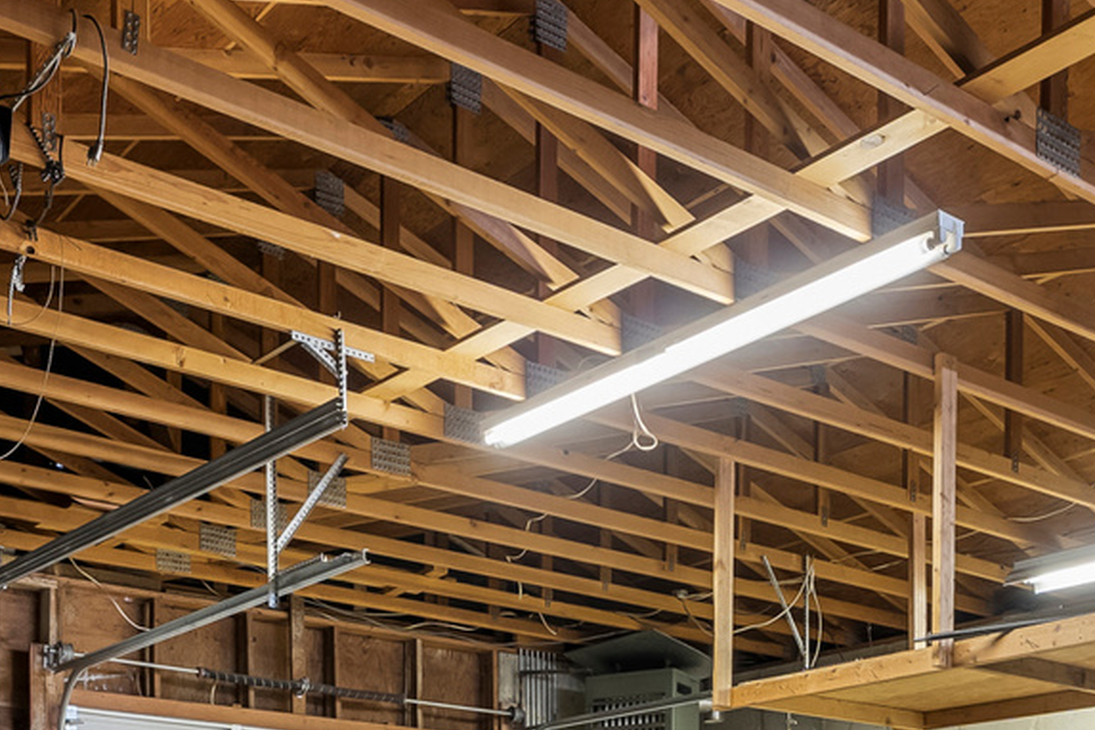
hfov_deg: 39.4
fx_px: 1521
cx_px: 661
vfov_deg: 23.2
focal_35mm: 50
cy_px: 1005
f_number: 9
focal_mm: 14
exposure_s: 2.5
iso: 640
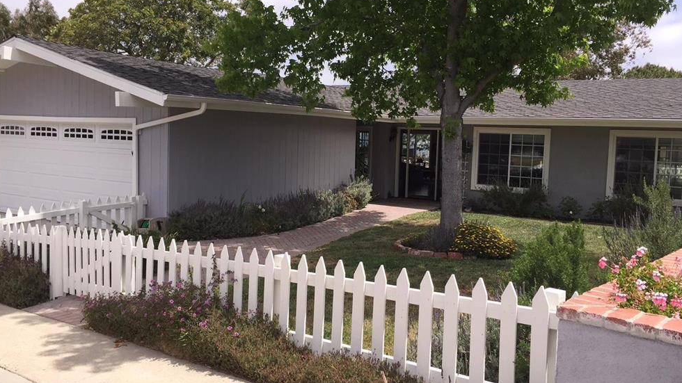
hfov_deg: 59.5
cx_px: 341
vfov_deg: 35.6
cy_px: 179
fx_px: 597
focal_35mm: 33
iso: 50
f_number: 2.2
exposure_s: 1/2326
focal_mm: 4.15
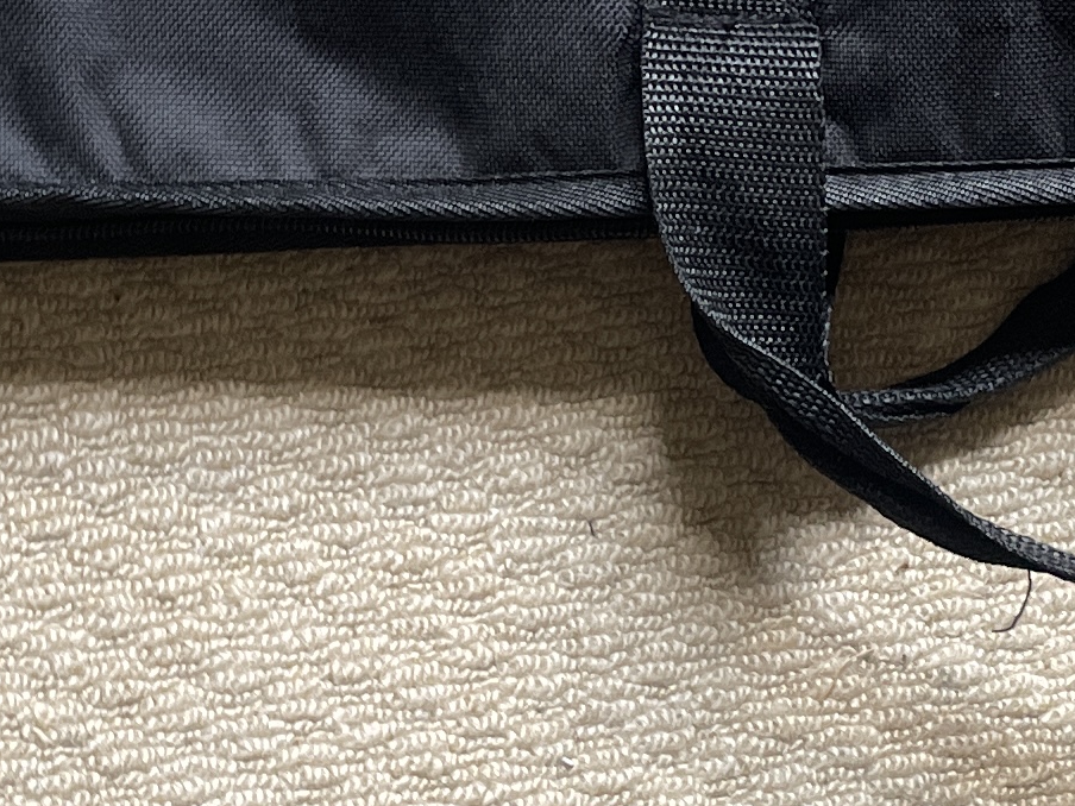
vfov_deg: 12.8
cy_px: 485
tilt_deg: -85.0
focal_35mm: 116
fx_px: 3602
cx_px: 782
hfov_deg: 16.9
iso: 100
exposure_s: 1/121
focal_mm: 4.2
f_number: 1.6
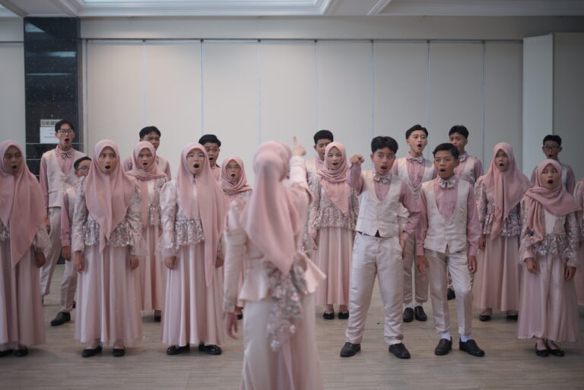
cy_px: 195
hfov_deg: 39.6
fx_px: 811
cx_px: 292
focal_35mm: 50
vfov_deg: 27.0
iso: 320
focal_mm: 50
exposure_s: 1/60
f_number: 1.8
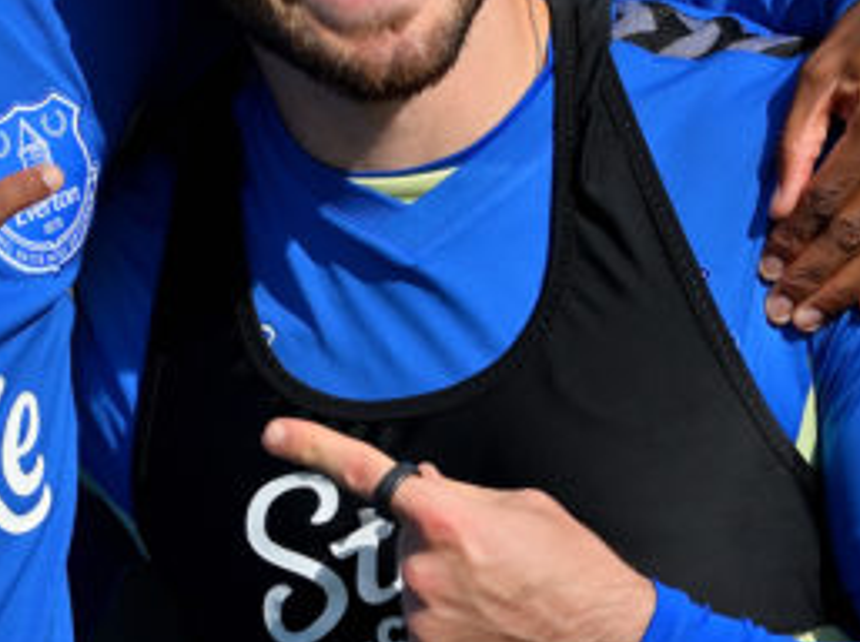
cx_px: 174
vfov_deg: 5.5
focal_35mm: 267
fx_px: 6624
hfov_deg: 7.4
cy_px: 107
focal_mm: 95
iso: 100
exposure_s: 1/5000
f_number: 3.2
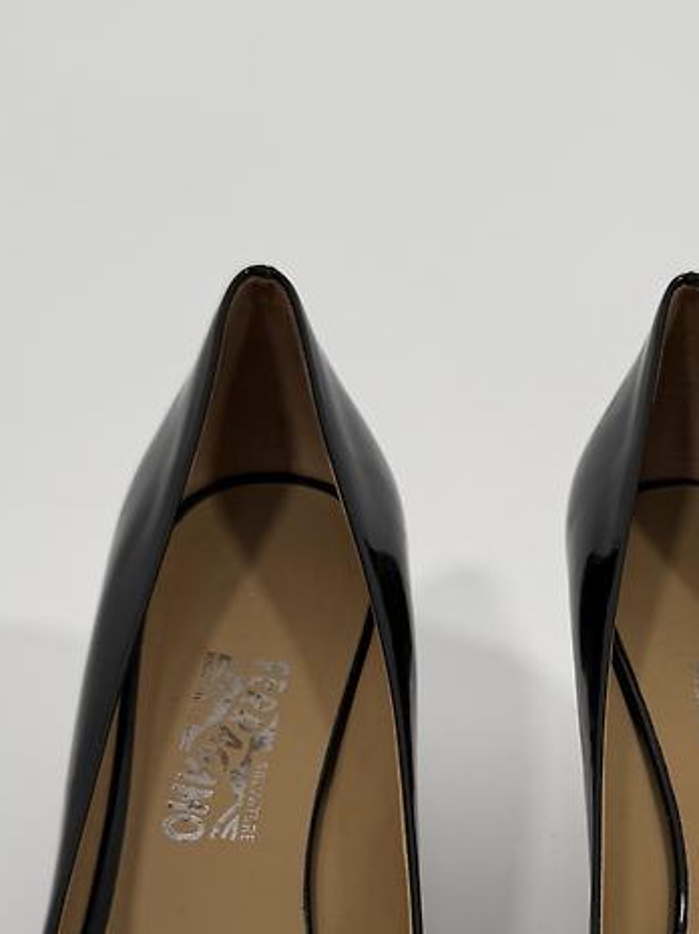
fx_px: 1672
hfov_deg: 23.2
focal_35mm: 62
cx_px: 591
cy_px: 805
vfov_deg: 30.1
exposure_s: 1/100
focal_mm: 6.76
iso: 80
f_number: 1.78
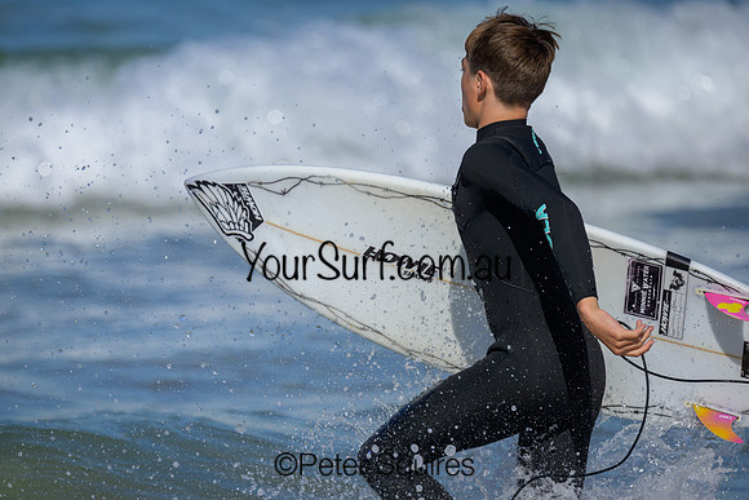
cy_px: 250
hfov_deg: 2.6
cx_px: 374
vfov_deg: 1.7
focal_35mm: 800
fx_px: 16648
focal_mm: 800
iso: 160
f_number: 6.3
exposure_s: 1/2000
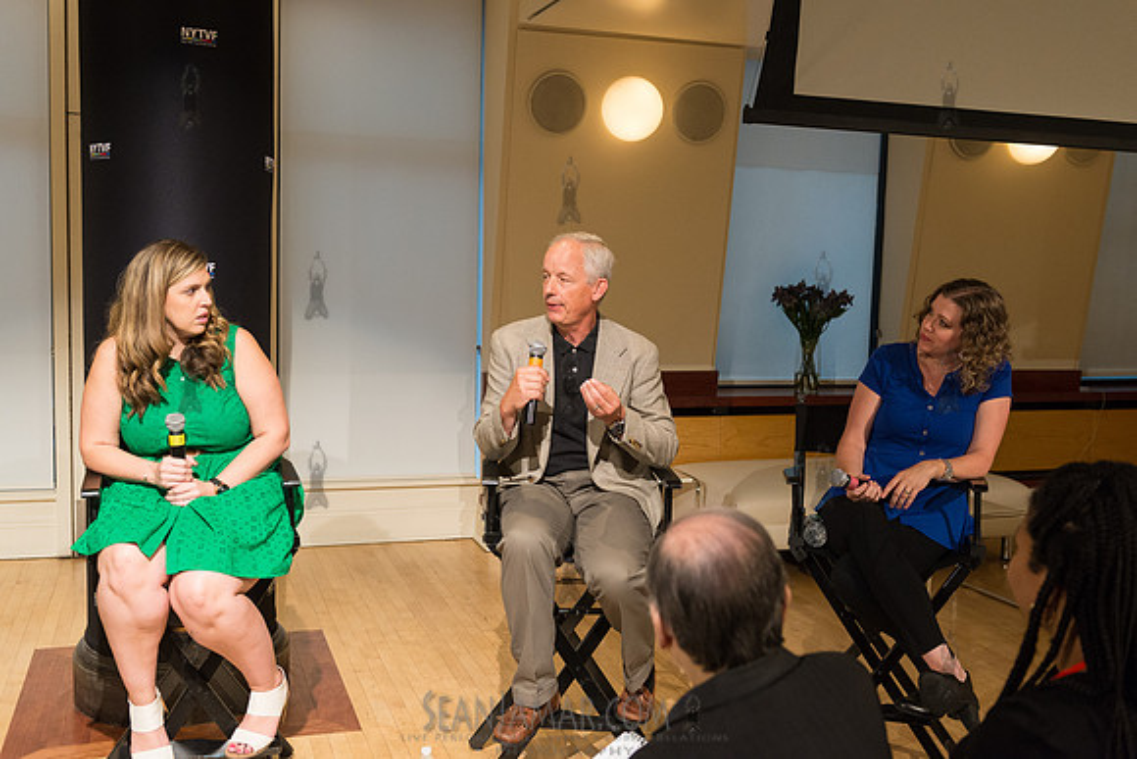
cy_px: 380
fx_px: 1200
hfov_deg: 50.7
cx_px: 568
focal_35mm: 38
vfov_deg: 35.1
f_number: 4
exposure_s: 1/200
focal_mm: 38
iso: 2500
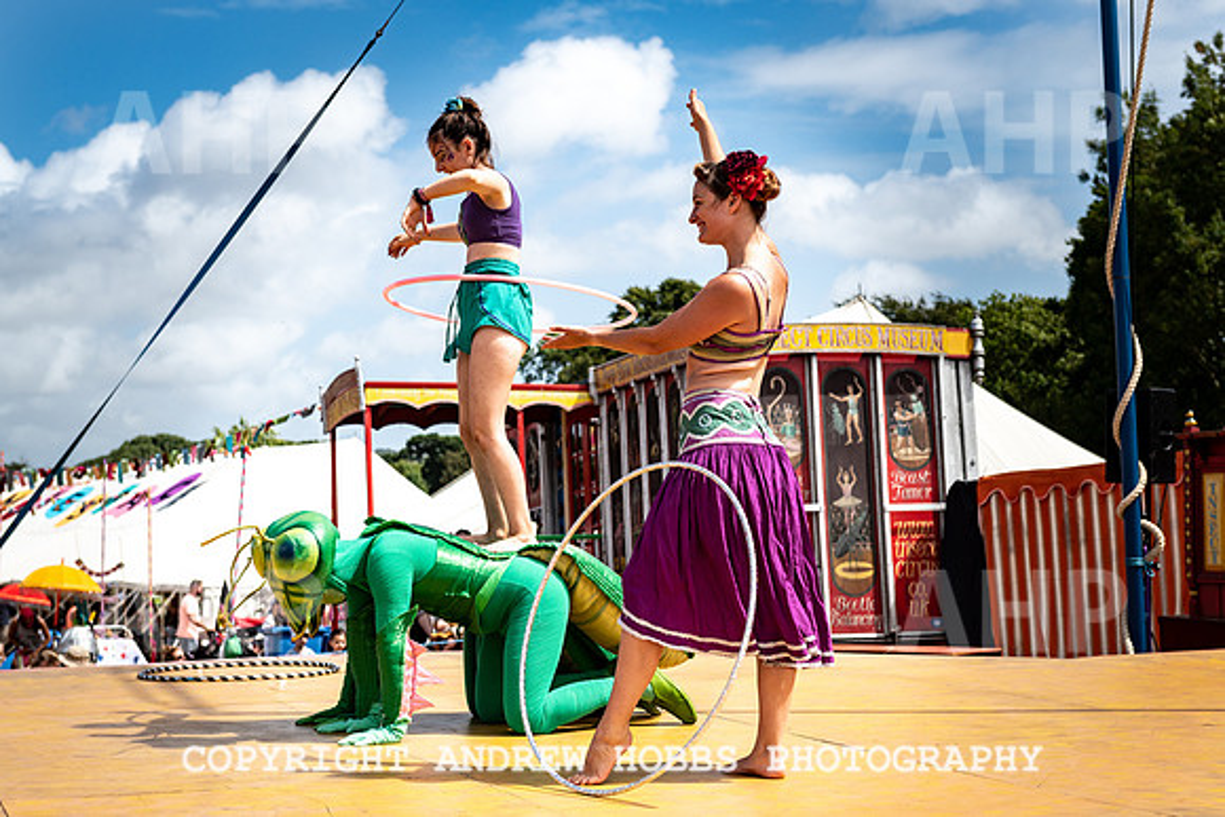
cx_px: 612
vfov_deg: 22.8
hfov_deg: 33.7
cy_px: 408
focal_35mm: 59
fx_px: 2023
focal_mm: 58
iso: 90
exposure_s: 1/1600
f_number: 5.6
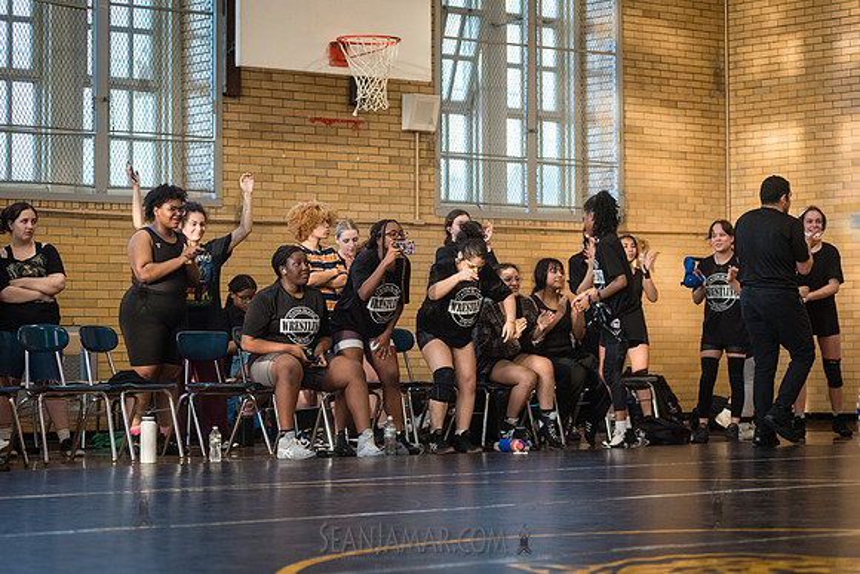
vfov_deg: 14.6
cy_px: 287
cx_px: 430
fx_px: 2243
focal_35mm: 94
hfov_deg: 21.7
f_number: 3.5
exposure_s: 1/400
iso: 4000
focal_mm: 92
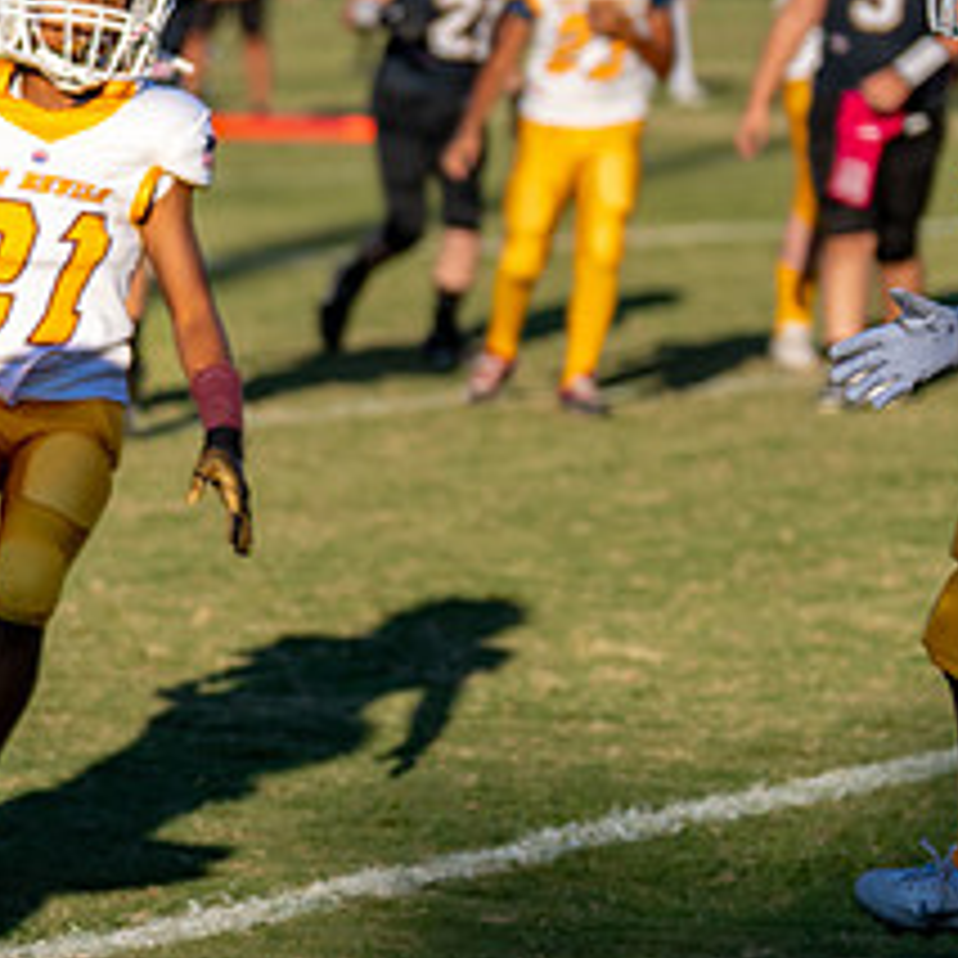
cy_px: 543
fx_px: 9644
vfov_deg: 5.7
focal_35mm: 308
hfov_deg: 5.6
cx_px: -473
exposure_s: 1/2500
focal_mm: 91
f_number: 2.8
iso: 160
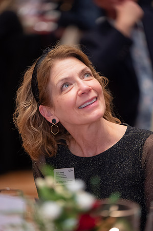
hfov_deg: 6.9
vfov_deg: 10.3
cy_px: 116
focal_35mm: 200
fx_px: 1278
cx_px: 76
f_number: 2.8
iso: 8000
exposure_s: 1/125
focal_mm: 200
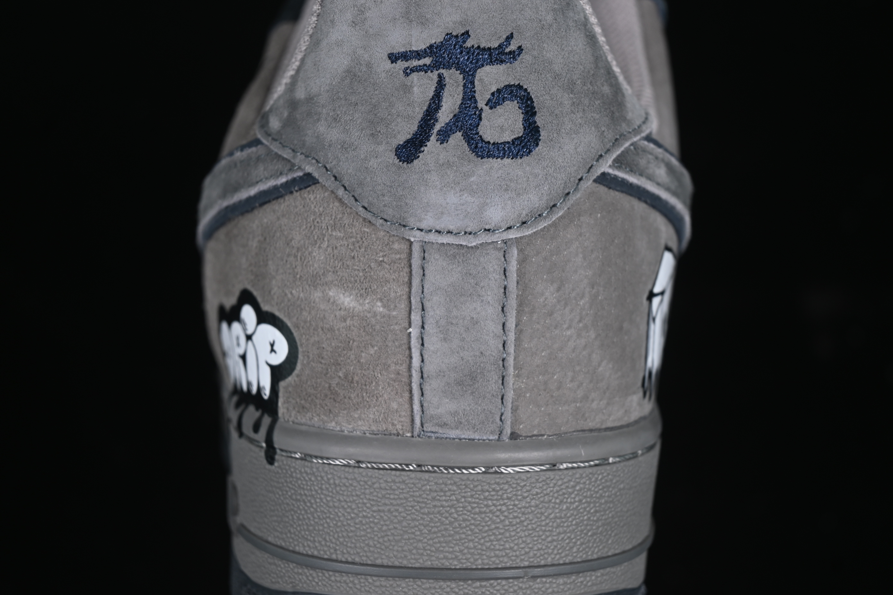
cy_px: 298
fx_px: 1860
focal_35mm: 75
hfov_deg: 27.0
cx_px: 446
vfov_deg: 18.2
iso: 160
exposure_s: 1/60
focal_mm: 50
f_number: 6.3
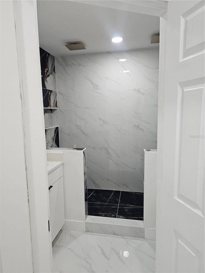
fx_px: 182
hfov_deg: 58.9
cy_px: 136
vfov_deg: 73.9
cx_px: 102
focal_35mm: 23
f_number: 1.7
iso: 200
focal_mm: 6.3
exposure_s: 1/120
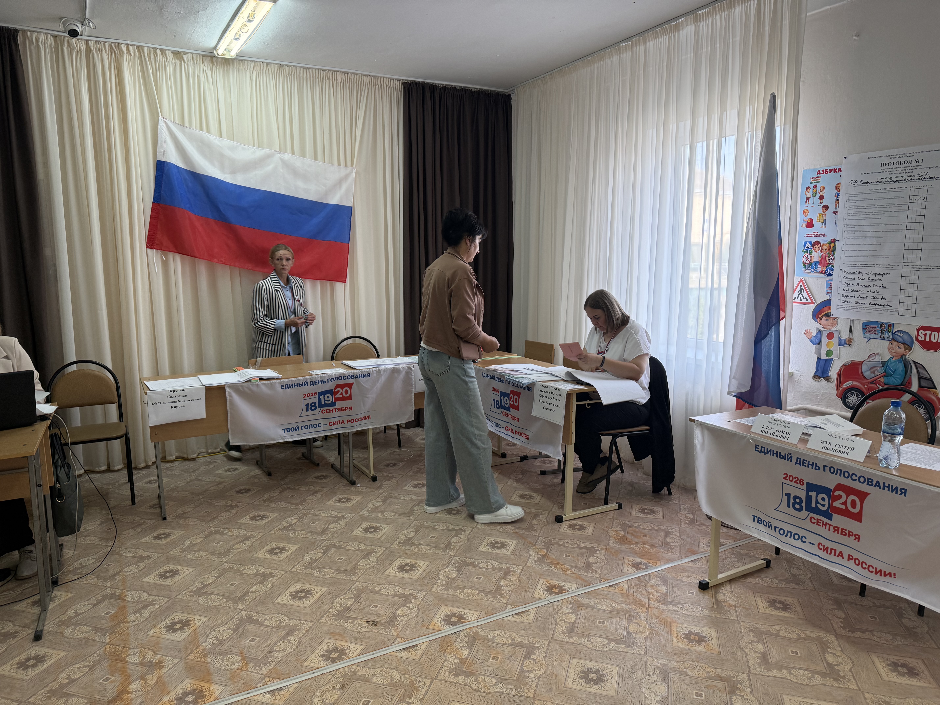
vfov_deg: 56.8
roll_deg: +0.7
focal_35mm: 24
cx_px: 470
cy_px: 352
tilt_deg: -8.1
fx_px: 652
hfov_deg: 71.6
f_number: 1.78
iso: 125
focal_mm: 6.76
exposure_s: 1/100
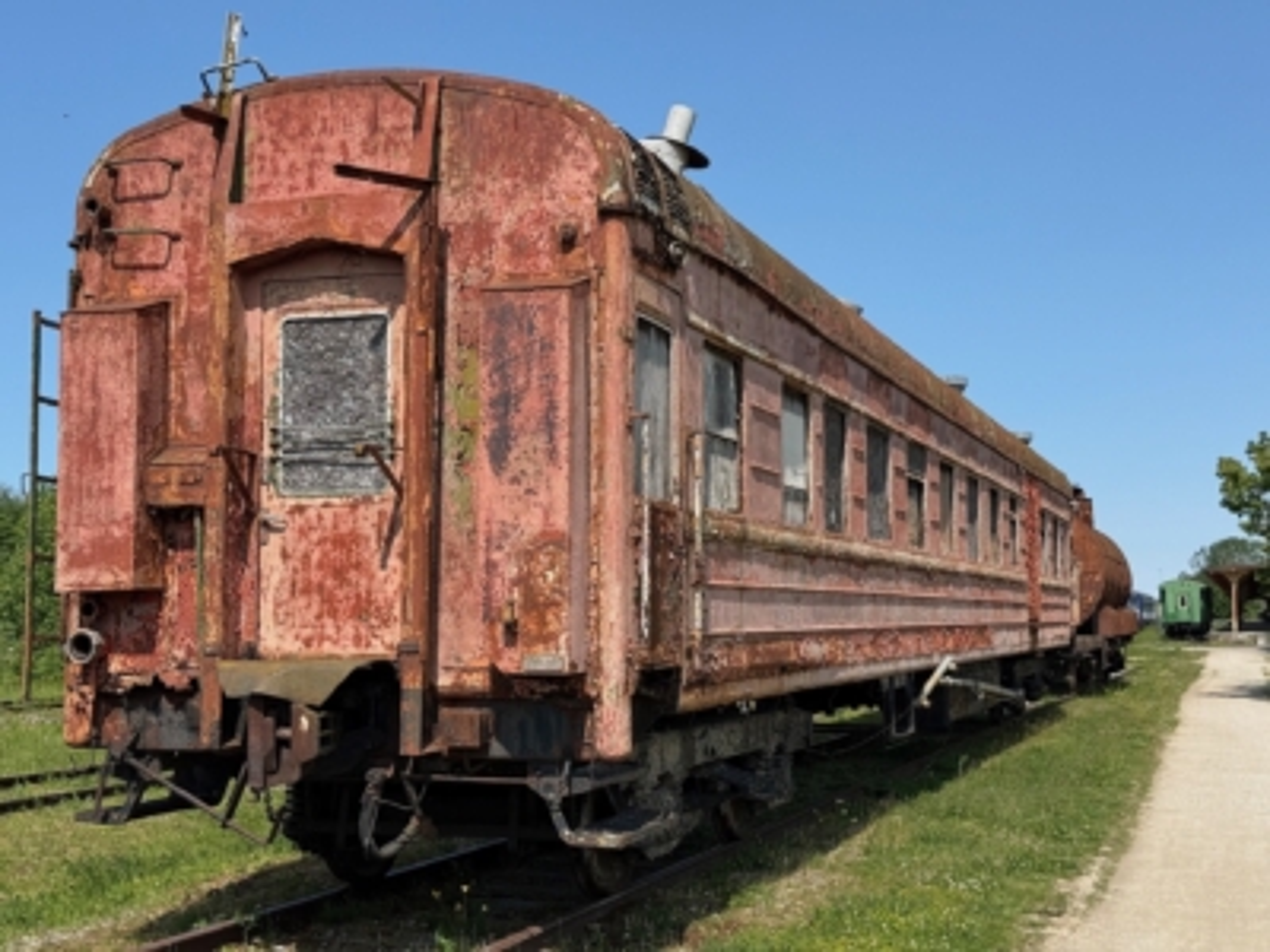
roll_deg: +0.1
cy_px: 476
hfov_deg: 39.7
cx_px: 635
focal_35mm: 48
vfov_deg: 30.3
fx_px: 1761
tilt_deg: +4.3
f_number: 1.78
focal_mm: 6.76
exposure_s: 1/3891
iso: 64
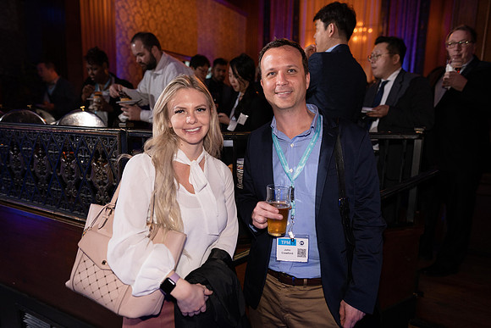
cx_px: 246
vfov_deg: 53.2
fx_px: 327
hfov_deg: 73.7
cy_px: 164
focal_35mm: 24
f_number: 2
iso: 1600
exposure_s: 1/200
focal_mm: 24
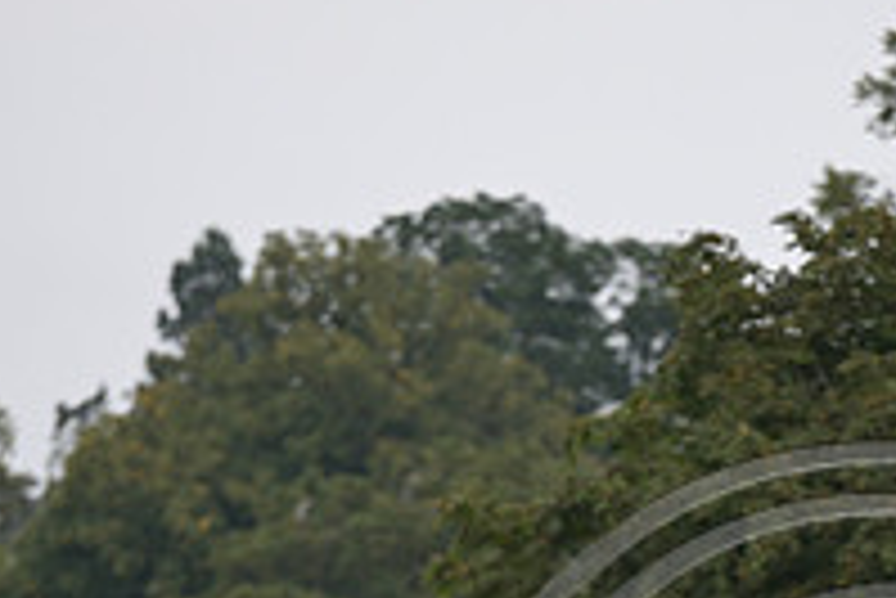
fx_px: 14520
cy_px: 839
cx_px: 837
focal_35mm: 583
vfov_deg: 2.4
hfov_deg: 3.5
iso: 360
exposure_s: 1/1250
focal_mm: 200
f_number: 3.2
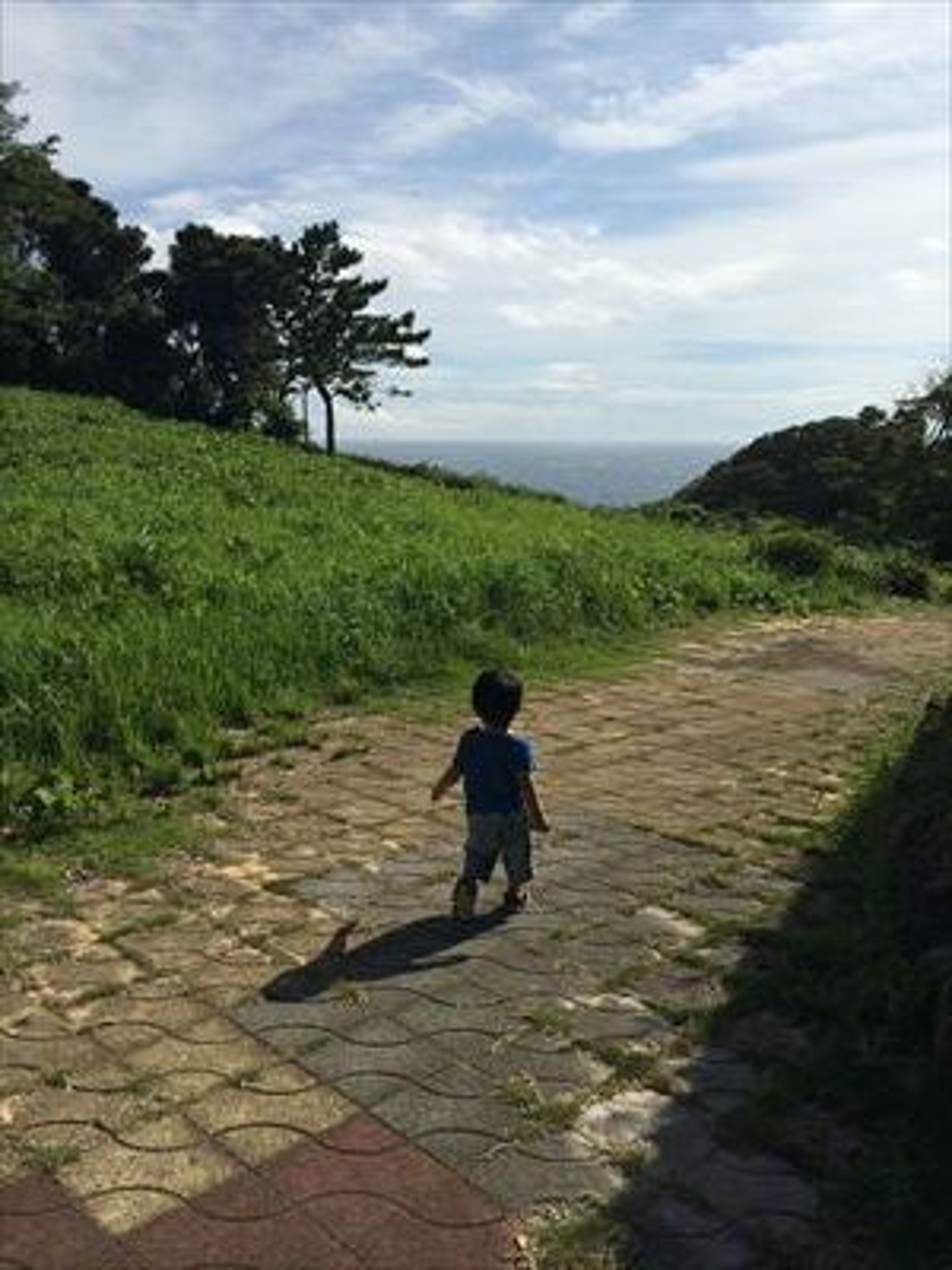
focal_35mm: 30
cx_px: 476
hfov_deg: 46.8
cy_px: 635
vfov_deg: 60.0
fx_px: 1100
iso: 40
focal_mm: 4.12
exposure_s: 1/5882
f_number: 2.2
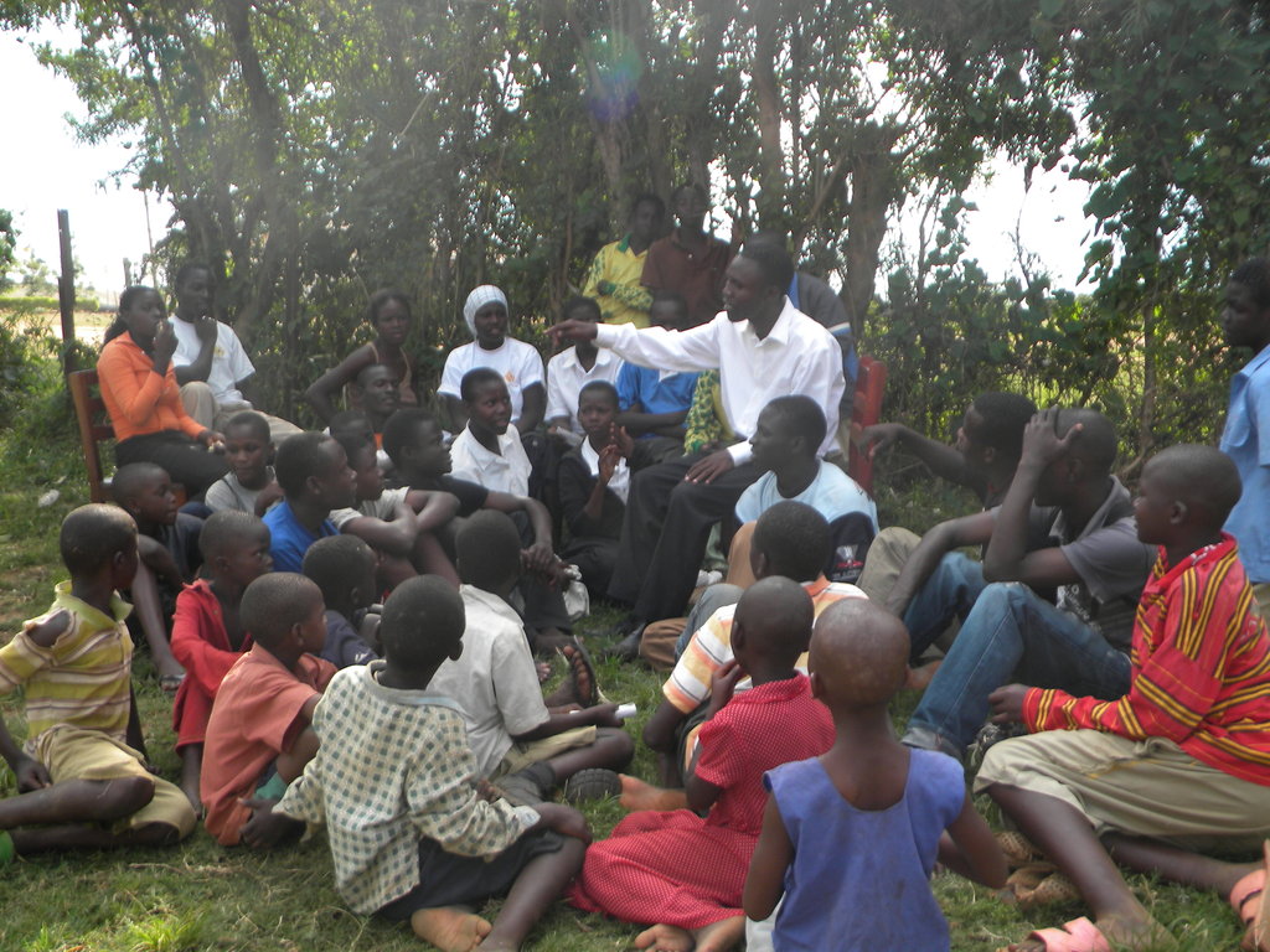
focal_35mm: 36
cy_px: 476
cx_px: 635
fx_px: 1321
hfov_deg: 51.4
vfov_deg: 39.7
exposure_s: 1/187
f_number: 3.7
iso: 80
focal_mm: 6.4
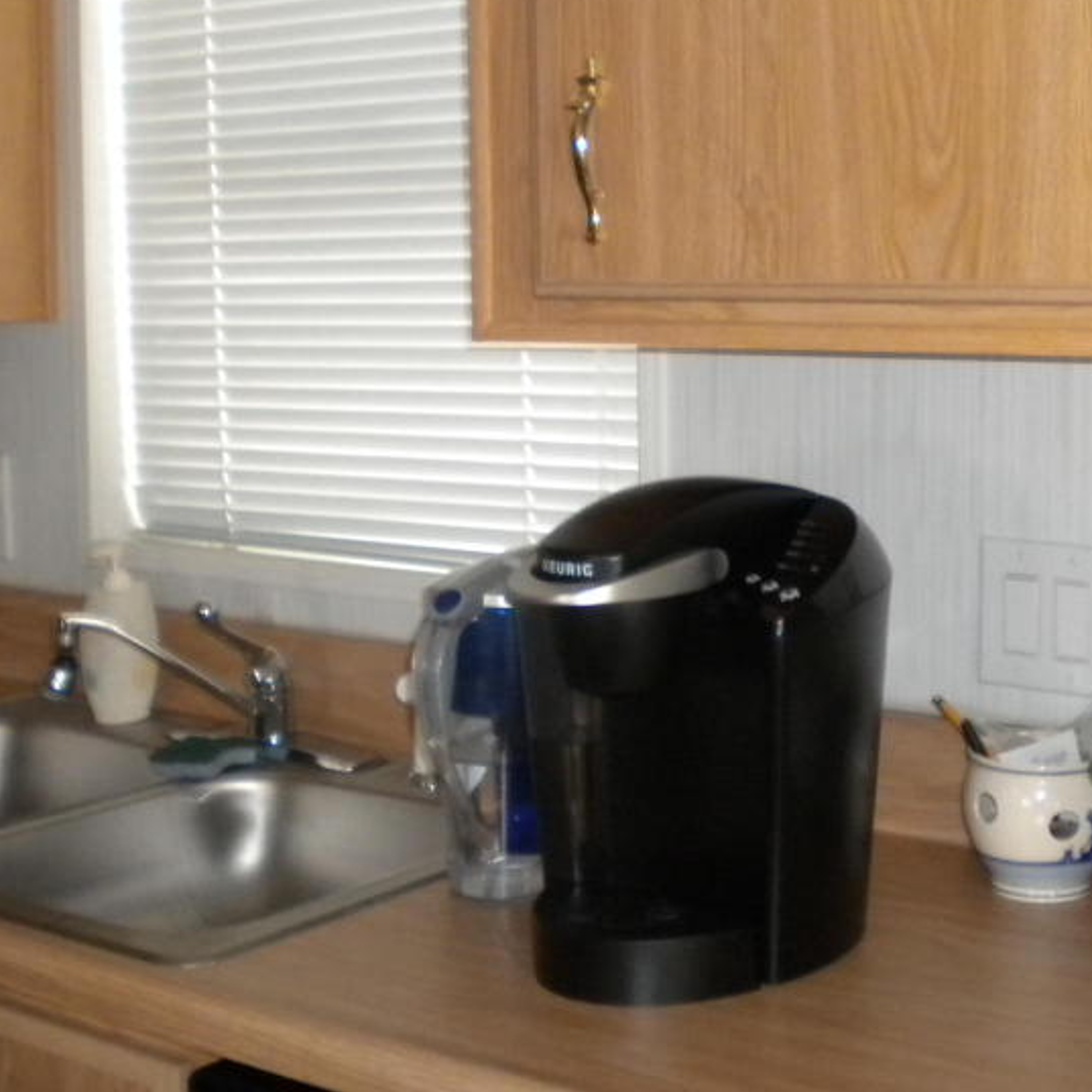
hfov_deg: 29.0
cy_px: 392
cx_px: 667
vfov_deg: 28.9
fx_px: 2106
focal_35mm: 59
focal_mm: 6.3
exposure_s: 1/27.5
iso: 400
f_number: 3.1
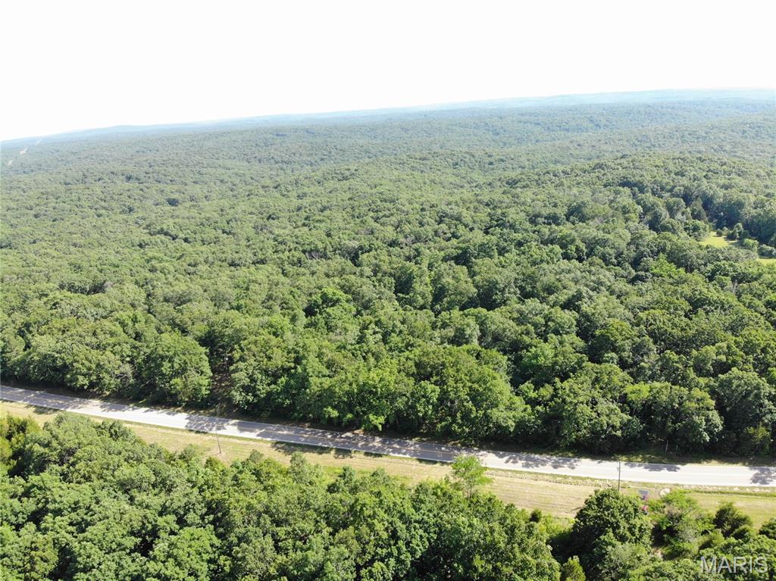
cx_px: 388
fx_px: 538
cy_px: 290
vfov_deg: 56.8
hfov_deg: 71.6
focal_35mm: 24
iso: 100
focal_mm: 4.5
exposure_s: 1/252
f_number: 2.8
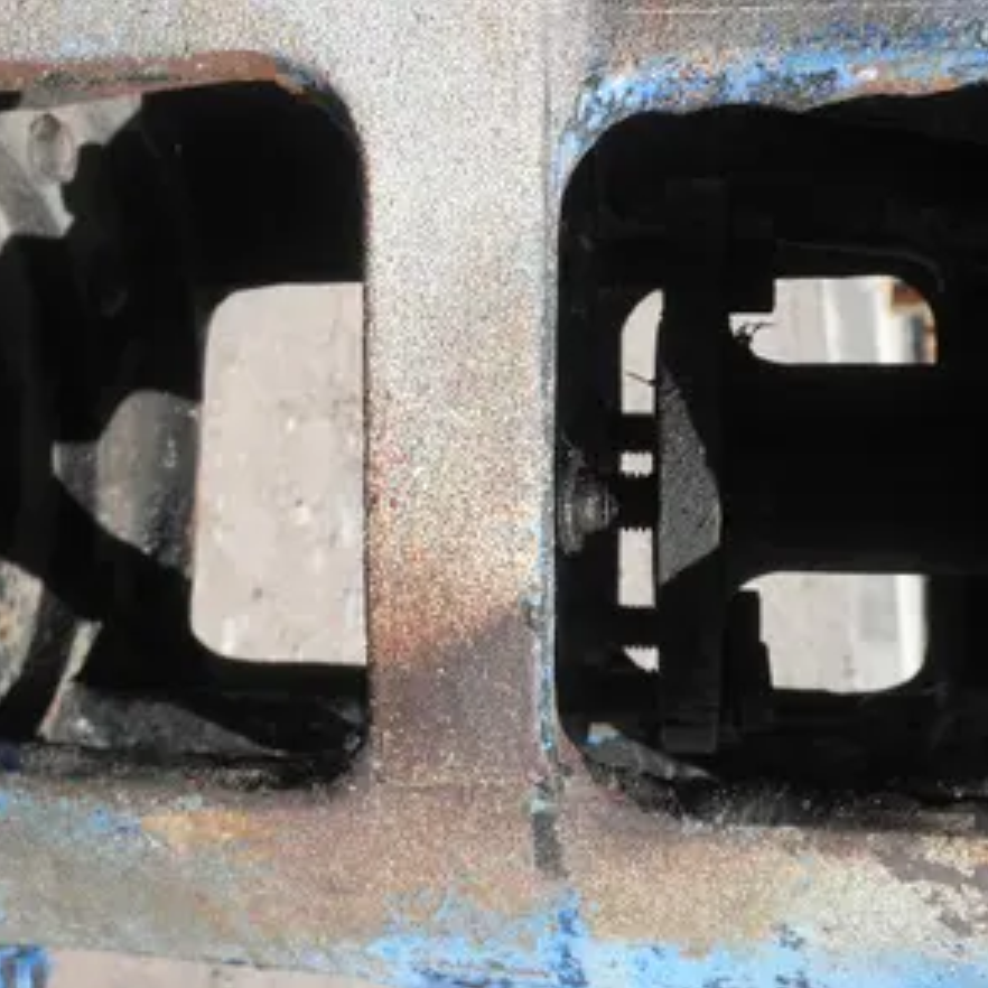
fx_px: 1711
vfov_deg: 32.2
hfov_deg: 32.2
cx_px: 491
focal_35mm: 53
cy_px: 501
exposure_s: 1/80
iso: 64
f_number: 9.6
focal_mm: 7.9
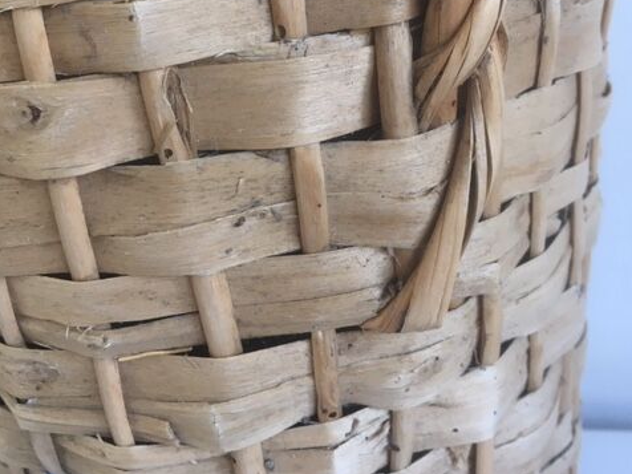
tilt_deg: -17.4
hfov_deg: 47.9
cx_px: 316
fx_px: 712
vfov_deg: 36.1
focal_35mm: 39
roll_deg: +6.7
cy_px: 129
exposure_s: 1/33
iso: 64
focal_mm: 4.15
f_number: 2.2
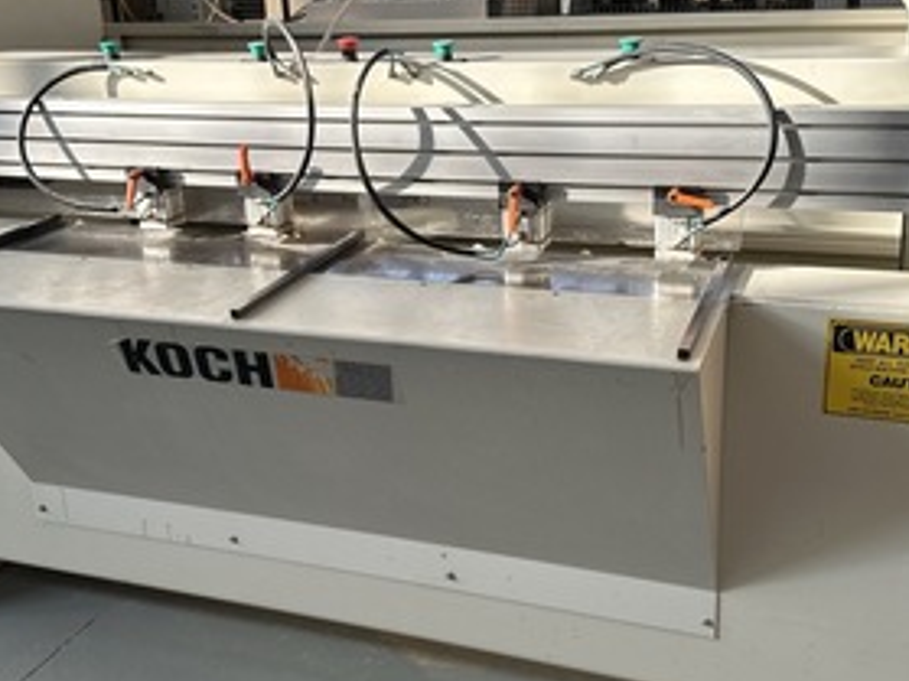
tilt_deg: -18.5
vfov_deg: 33.6
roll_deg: +2.7
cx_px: 414
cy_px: 311
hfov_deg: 43.8
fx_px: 1129
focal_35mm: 43
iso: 80
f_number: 1.78
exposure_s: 1/366
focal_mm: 6.86
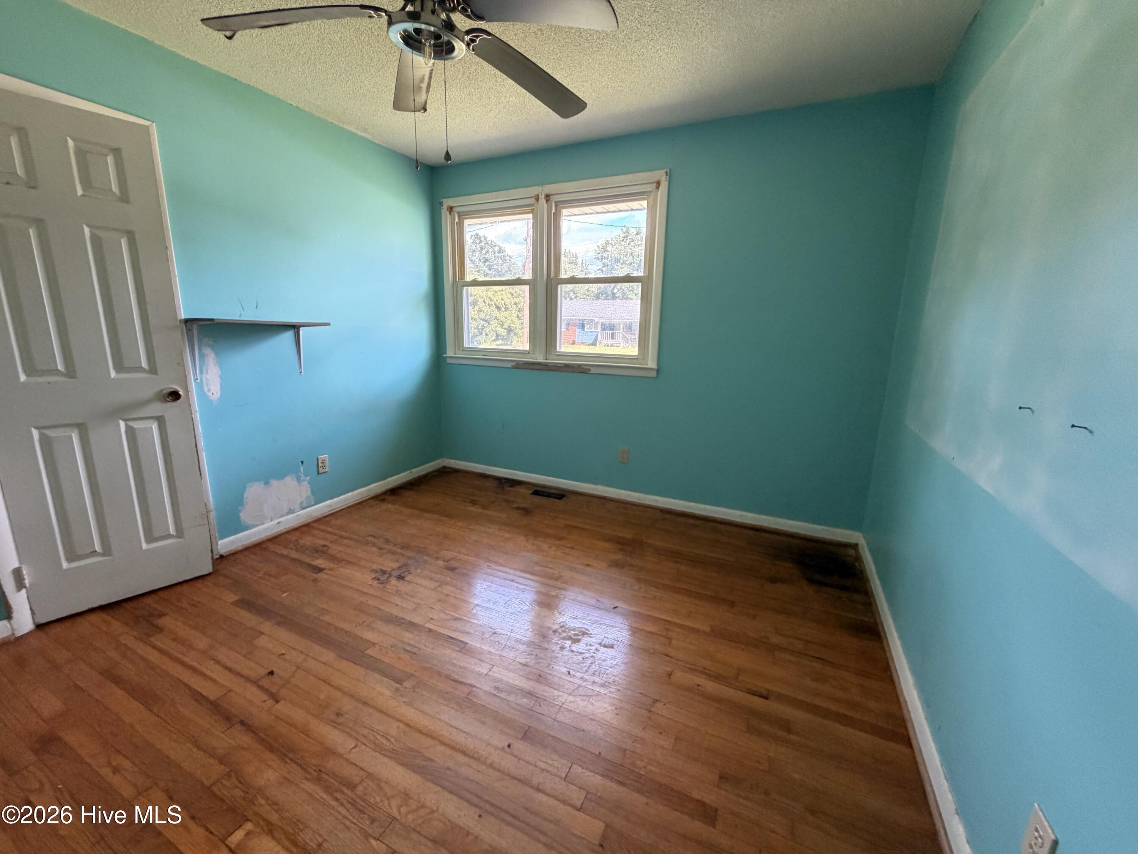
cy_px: 427
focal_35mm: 14
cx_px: 569
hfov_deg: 102.1
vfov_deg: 85.7
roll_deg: -1.0
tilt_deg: -12.0
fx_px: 460
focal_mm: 2.22
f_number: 2.2
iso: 320
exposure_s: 1/100
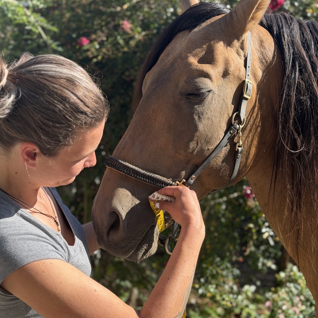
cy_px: 159
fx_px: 592
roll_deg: -1.0
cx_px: 158
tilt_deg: -6.2
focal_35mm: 57
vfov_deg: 30.0
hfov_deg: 30.0
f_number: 1.78
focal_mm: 6.76
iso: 64
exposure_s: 1/1484
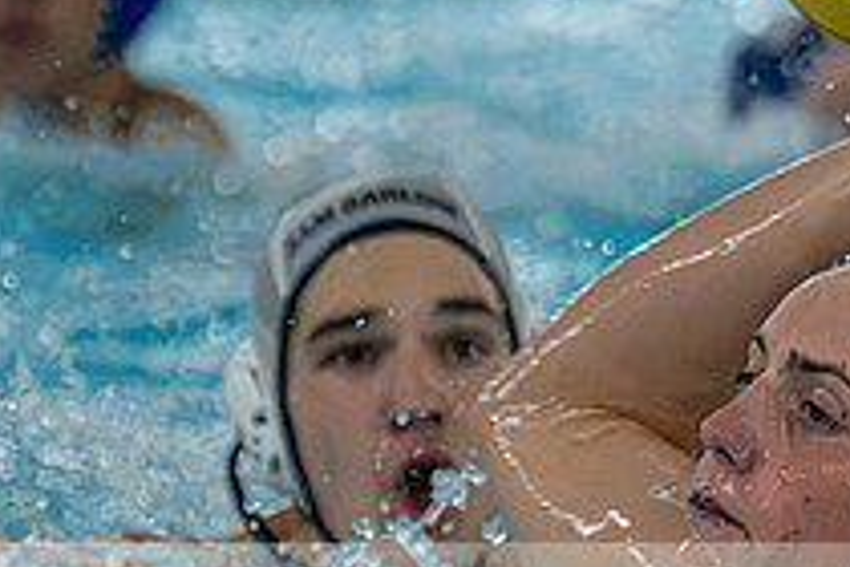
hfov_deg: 2.8
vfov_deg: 1.8
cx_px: 1061
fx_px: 17613
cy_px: 59
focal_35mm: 746
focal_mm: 165
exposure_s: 1/1000
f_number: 4
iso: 10000
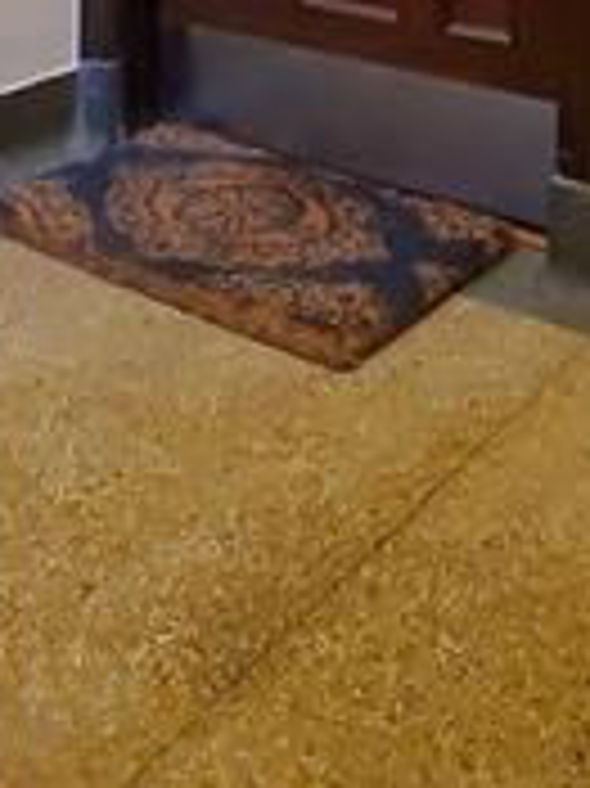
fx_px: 1297
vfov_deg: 27.7
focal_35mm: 57
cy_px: -252
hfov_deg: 25.5
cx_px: 396
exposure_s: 1/39
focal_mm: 1.8
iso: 500
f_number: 2.2
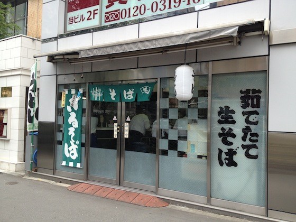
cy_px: 111
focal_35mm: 35
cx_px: 148
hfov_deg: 52.6
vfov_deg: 40.7
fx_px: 299
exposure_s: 1/418
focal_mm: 4.28
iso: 50
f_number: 2.4
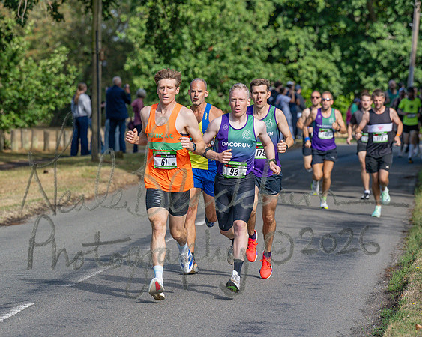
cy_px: 168
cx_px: 211
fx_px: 2743
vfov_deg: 7.0
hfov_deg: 8.8
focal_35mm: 220
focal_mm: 130
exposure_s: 1/3200
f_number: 4
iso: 400
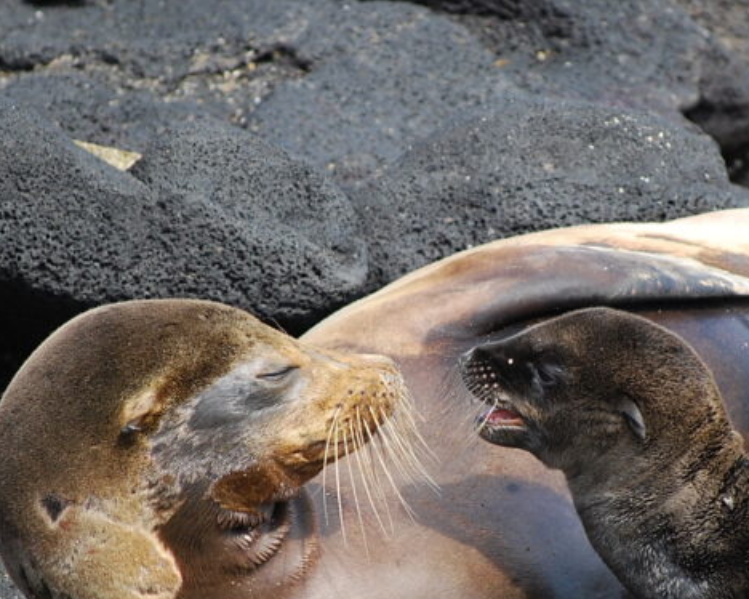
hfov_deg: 3.6
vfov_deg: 2.9
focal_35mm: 540
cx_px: 479
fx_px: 11966
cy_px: 420
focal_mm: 175
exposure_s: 1/500
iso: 280
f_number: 5.6
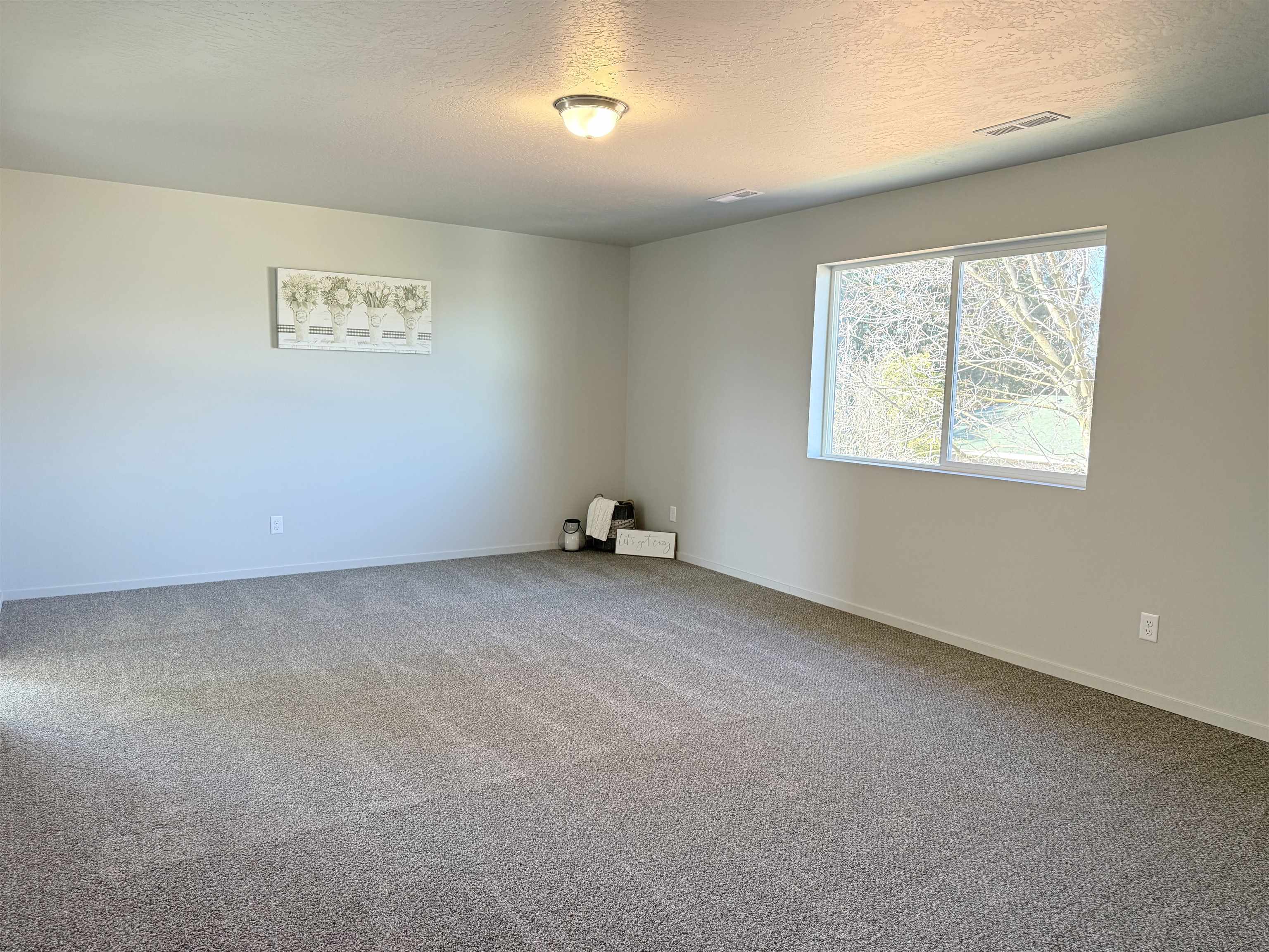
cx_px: 634
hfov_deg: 71.6
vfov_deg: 56.8
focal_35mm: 24
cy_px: 476
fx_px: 880
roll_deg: -1.1
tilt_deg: -6.1
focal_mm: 6.76
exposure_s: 1/120
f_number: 1.78
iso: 200
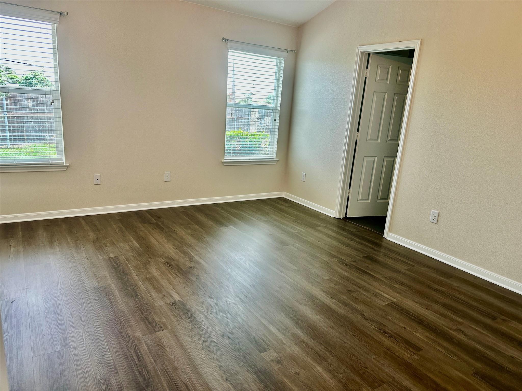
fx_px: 362
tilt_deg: -14.0
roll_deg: -4.4
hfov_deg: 71.6
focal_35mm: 24
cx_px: 261
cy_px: 196
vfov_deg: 56.8
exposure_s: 1/120
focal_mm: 6.86
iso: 125
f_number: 1.78
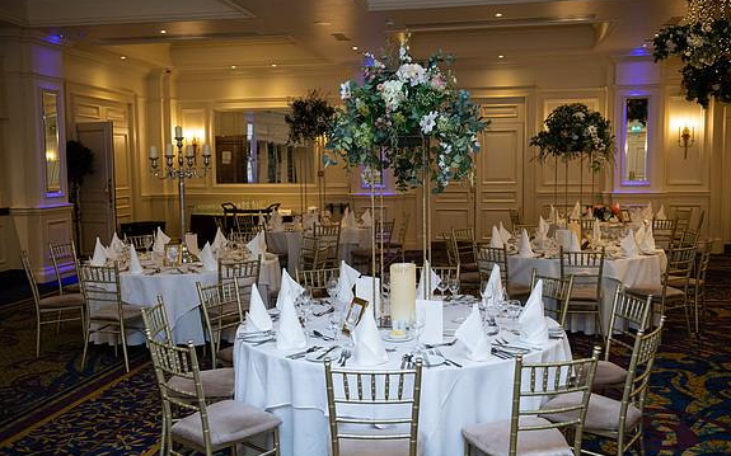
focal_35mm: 36
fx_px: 717
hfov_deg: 54.0
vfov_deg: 35.3
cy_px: 231
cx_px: 367
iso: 640
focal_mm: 35
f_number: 3.5
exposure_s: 1/160
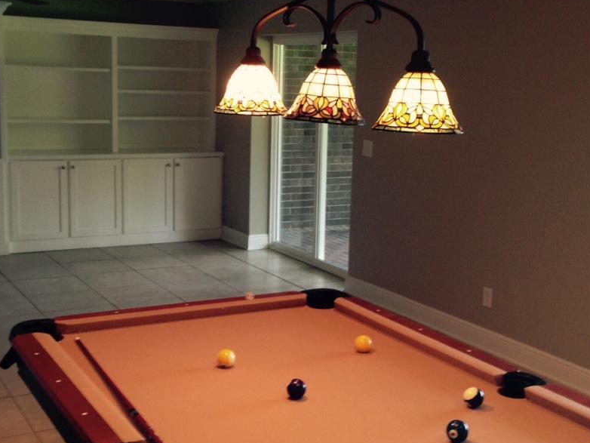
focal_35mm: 54
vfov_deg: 27.0
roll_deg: -2.0
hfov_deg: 35.5
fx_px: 921
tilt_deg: -9.5
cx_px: 315
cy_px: 213
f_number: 2.4
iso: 64
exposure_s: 1/20
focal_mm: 4.12
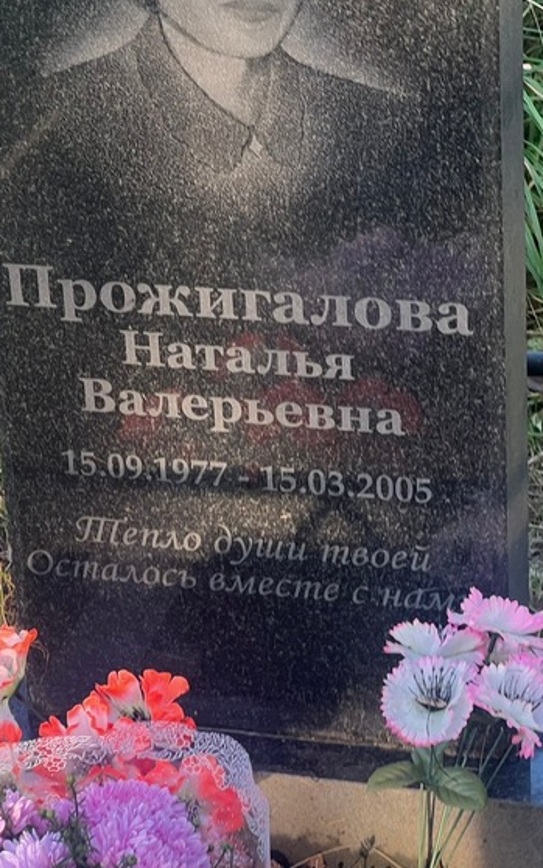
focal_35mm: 117
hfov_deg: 11.2
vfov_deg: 17.8
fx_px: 2769
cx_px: 299
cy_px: 415
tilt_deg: -25.0
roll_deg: +5.8
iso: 80
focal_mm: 9
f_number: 2.8
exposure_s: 1/99
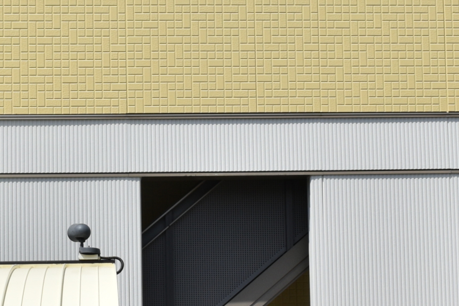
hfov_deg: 21.7
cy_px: 276
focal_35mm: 94
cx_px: 194
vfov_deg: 14.4
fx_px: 1198
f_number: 10
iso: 200
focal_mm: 18
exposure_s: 1/400
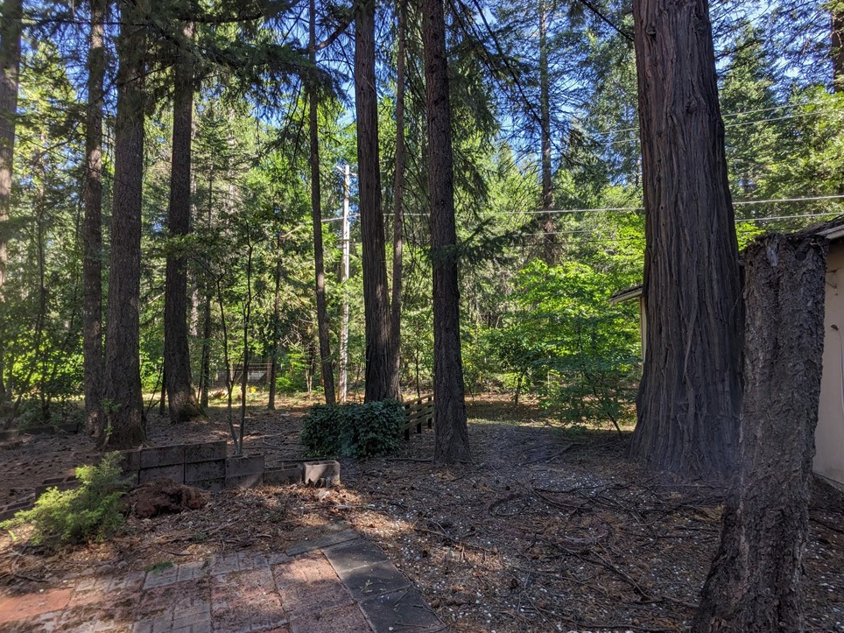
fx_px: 414
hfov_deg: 91.0
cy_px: 315
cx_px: 418
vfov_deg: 74.7
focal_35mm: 17
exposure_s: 1/139
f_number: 2.2
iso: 35
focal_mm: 2.22
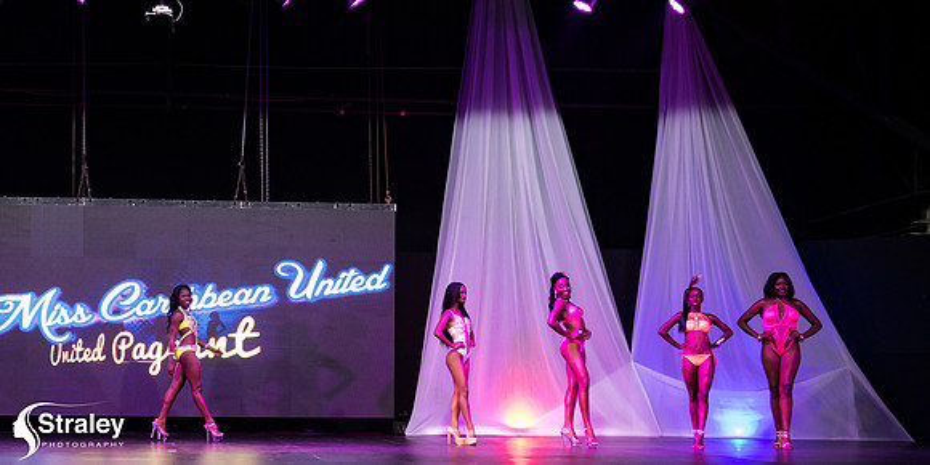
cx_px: 215
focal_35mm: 54
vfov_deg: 20.2
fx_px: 1301
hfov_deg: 38.2
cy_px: 327
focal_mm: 32
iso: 4000
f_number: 2.8
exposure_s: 1/160
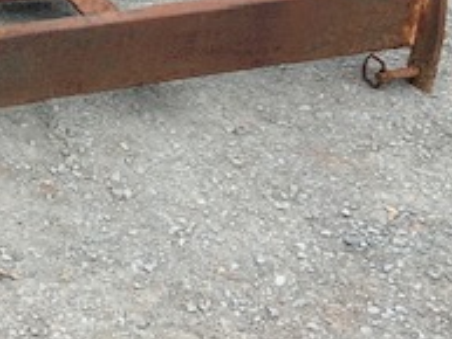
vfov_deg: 16.8
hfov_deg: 21.1
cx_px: -98
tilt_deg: -26.9
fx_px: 1124
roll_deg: -0.2
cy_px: 7
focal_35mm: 86
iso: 25
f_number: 1.8
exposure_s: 1/573
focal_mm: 4.25
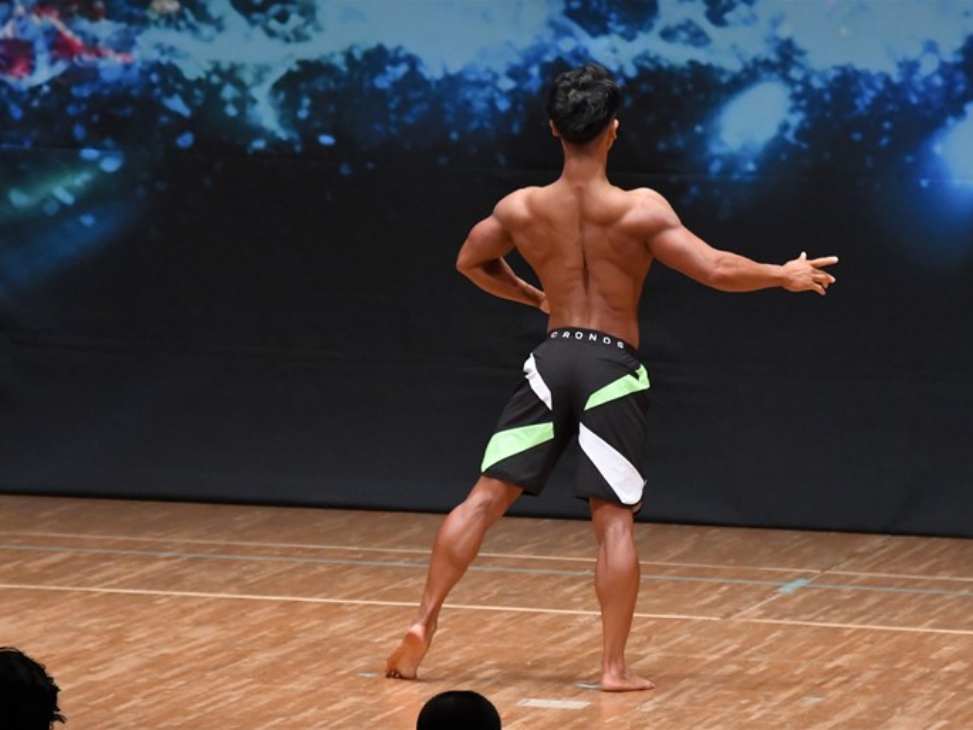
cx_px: 498
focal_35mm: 310
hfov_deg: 6.4
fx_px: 8715
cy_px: 365
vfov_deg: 4.8
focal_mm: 190
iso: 6400
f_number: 5.6
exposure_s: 1/400
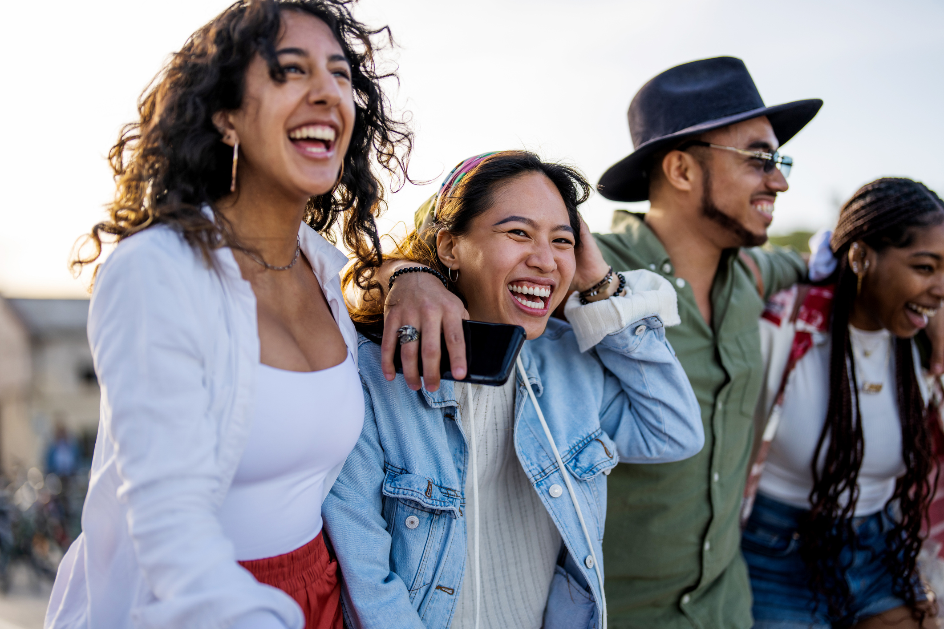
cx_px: 472
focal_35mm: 50
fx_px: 1311
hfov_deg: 39.6
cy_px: 314
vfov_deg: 27.0
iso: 100
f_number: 1.4
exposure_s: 1/1600
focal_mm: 50
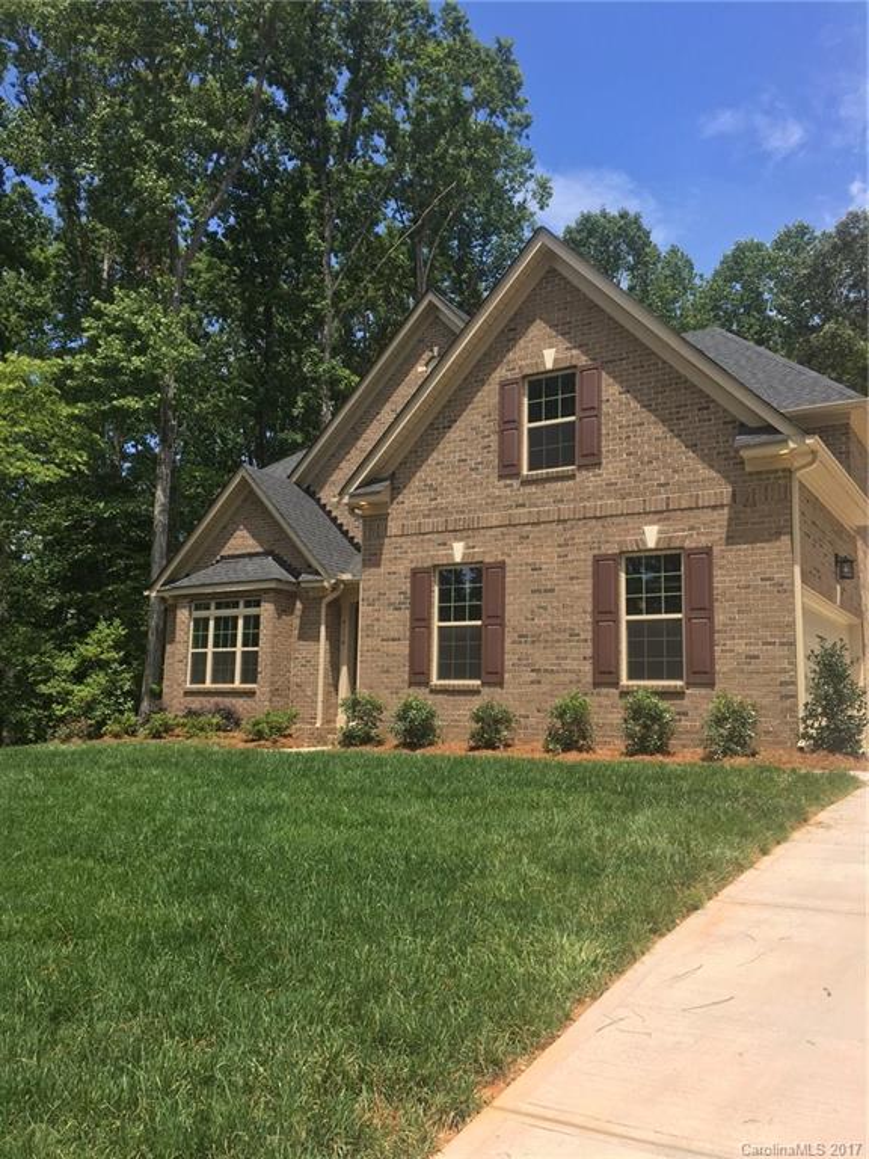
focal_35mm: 29
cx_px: 434
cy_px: 580
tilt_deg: +9.6
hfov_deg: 48.2
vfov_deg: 61.7
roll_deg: -1.3
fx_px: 971
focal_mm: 4.15
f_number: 2.2
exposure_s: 1/986
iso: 25
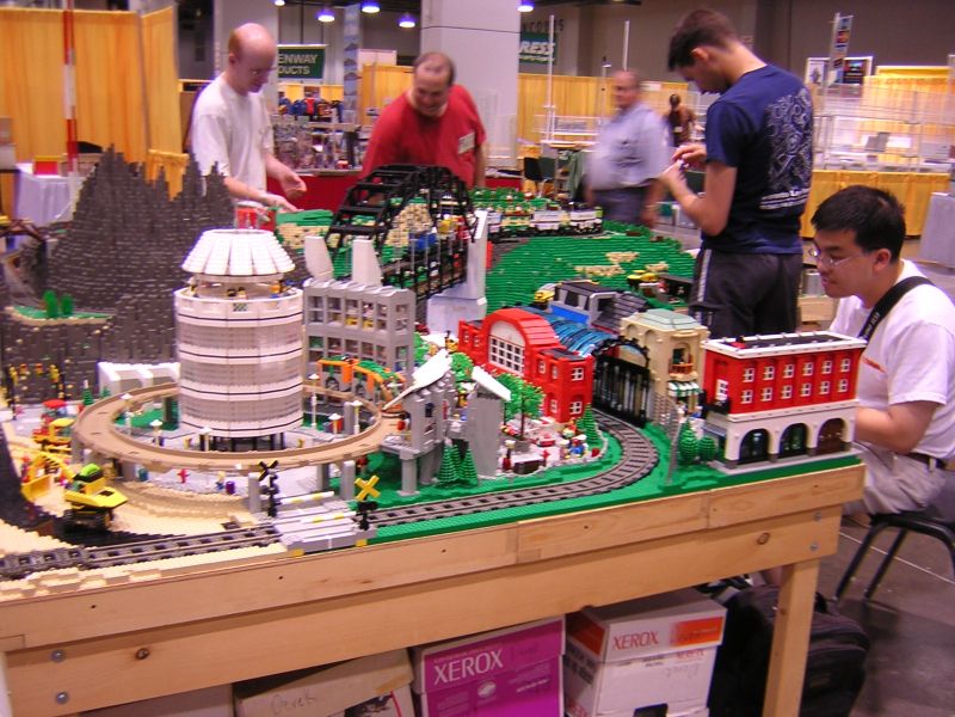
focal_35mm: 36
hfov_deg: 51.4
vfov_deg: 39.7
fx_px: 993
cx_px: 478
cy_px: 358
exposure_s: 1/5.7
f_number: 2.6
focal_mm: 4.7
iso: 100
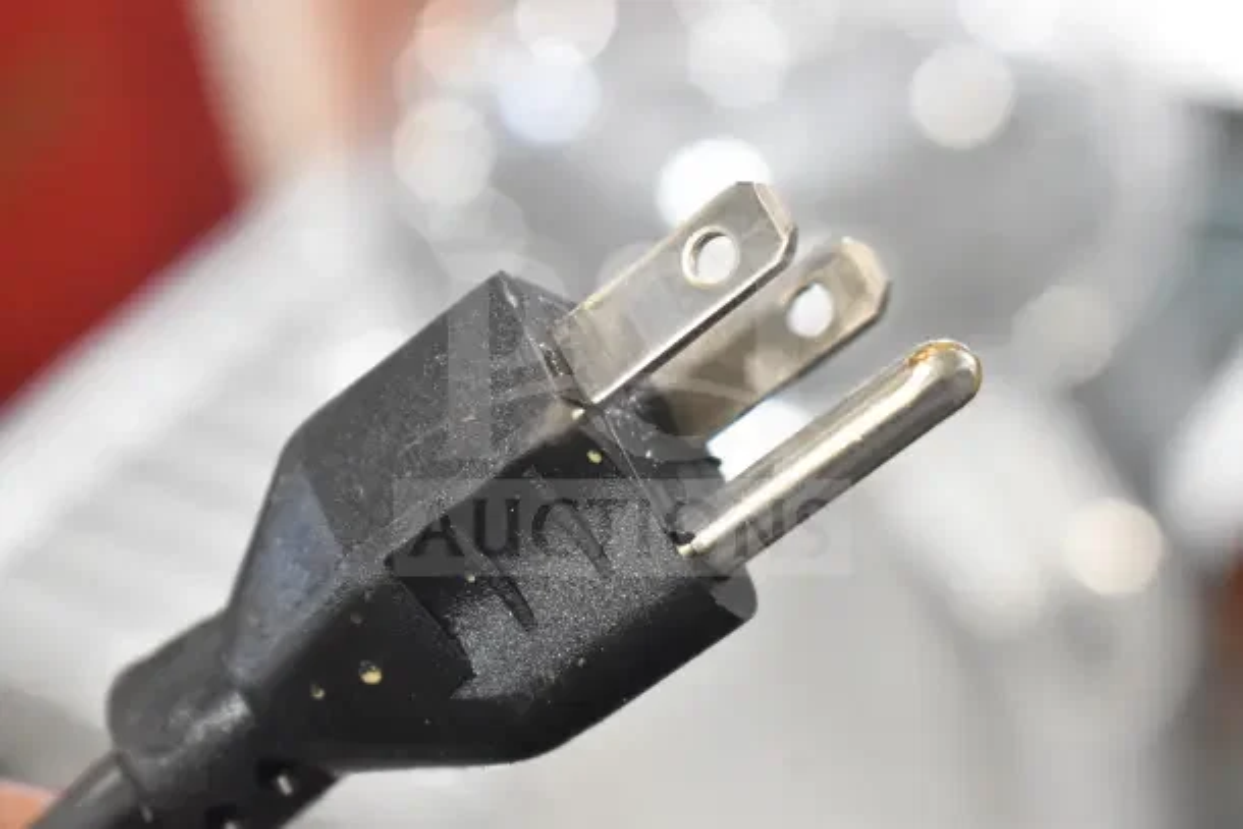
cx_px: 622
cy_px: 414
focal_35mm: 82
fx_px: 2849
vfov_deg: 16.6
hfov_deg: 24.6
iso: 6400
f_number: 6.3
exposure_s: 1/160
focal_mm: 55
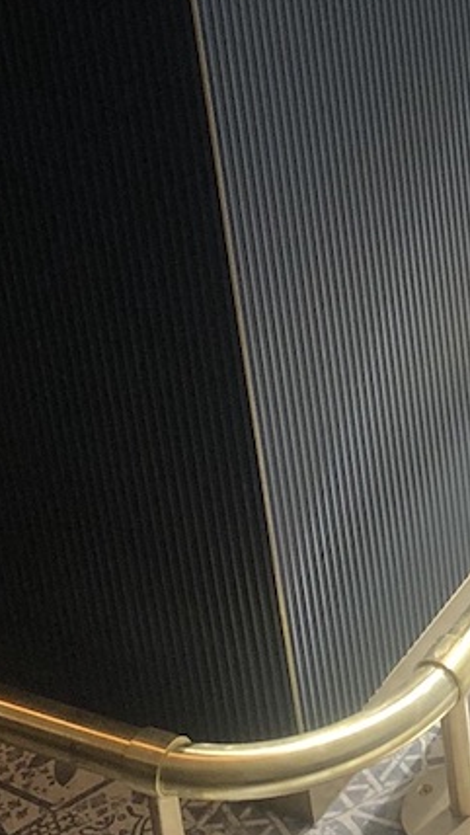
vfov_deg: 17.9
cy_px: -154
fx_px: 2524
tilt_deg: -22.4
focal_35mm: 114
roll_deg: +2.2
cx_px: 739
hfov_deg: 10.2
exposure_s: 1/100
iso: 40
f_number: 1.8
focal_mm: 4
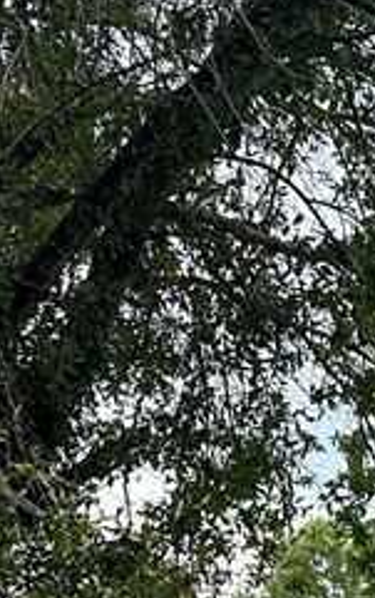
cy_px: 782
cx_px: 1068
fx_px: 1763
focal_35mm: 108
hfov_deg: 9.7
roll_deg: -0.2
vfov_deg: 18.0
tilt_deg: -0.3
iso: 80
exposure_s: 1/1183
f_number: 1.78
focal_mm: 6.86
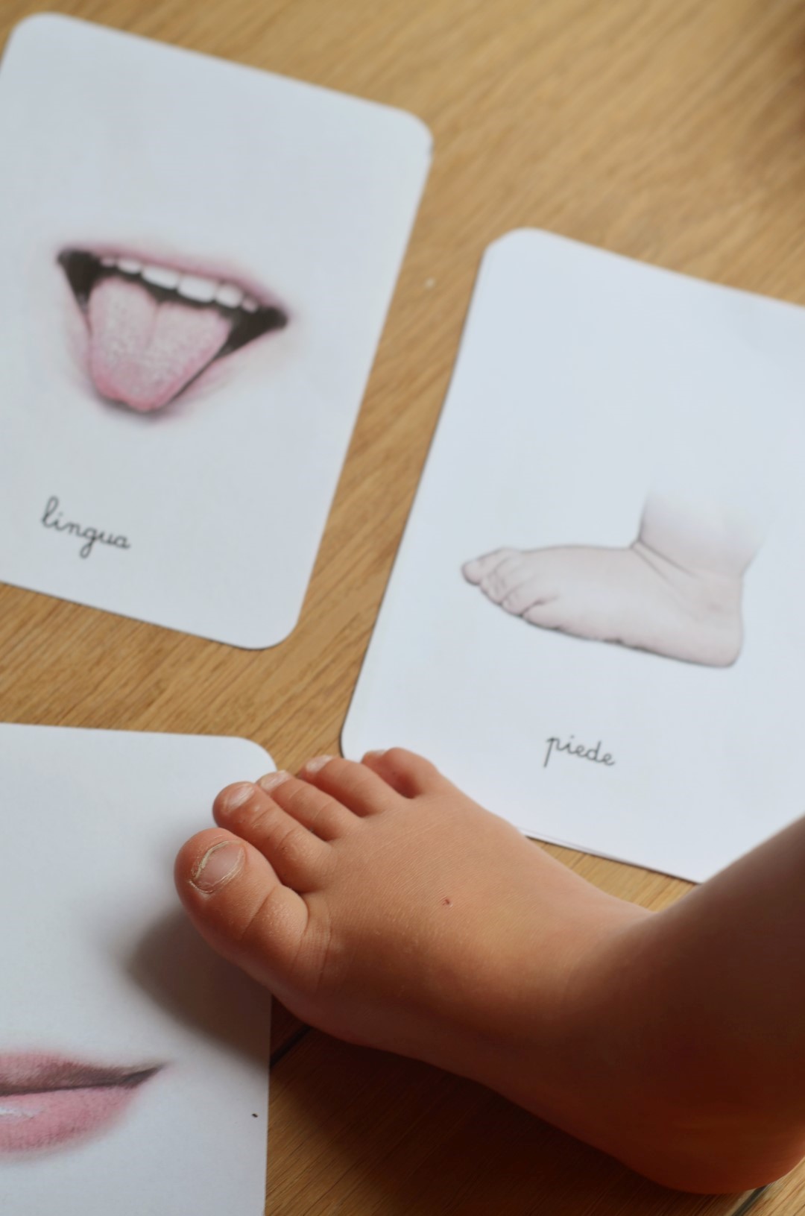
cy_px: 608
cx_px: 402
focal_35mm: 75
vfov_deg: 27.0
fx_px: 2527
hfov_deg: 18.1
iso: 100
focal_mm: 50
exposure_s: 1/100
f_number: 3.5
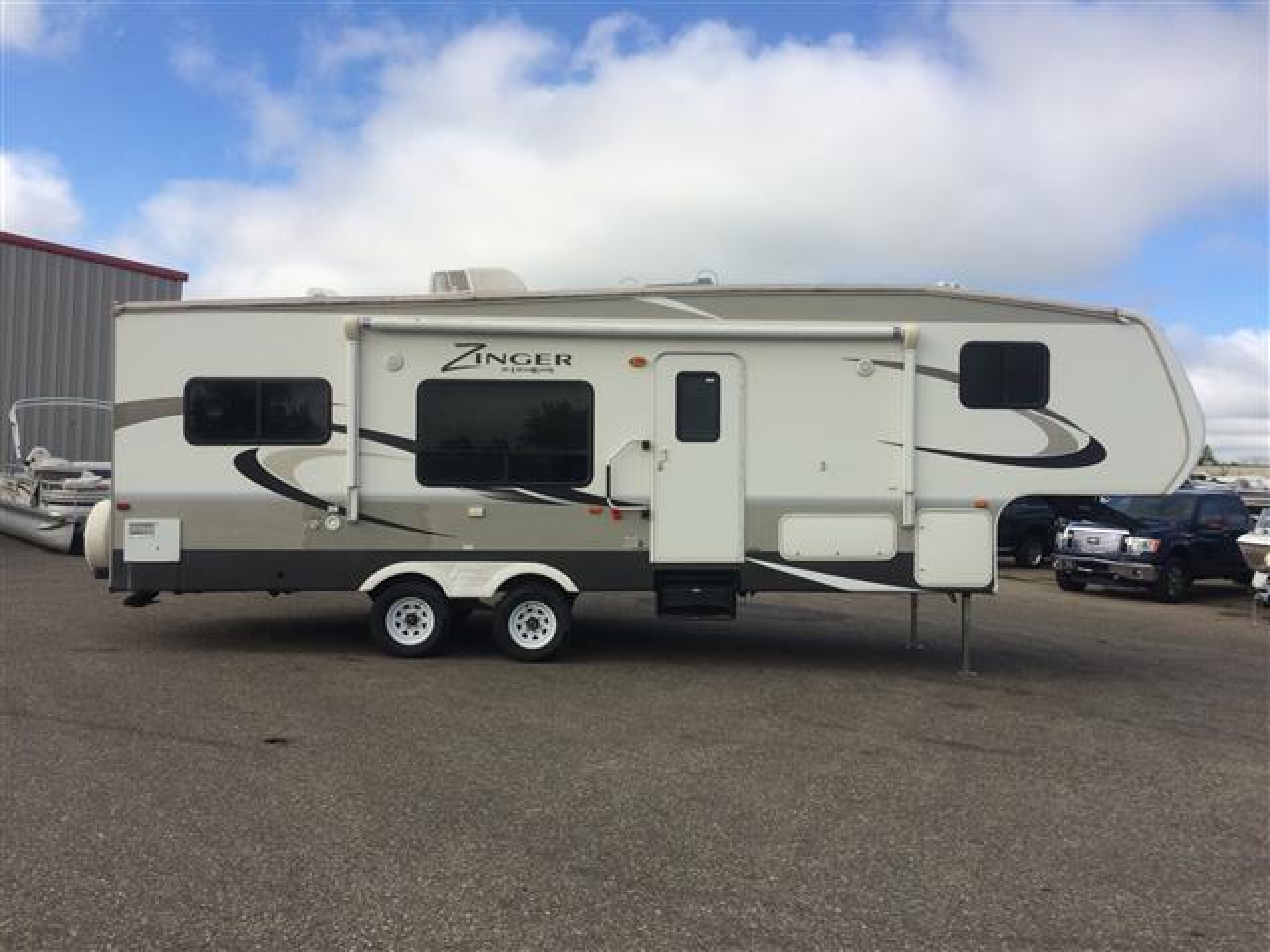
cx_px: 635
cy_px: 476
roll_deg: -2.2
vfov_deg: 48.2
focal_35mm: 29
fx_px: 1064
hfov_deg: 61.7
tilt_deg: -0.1
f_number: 2.2
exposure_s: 1/2160
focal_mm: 4.15
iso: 32
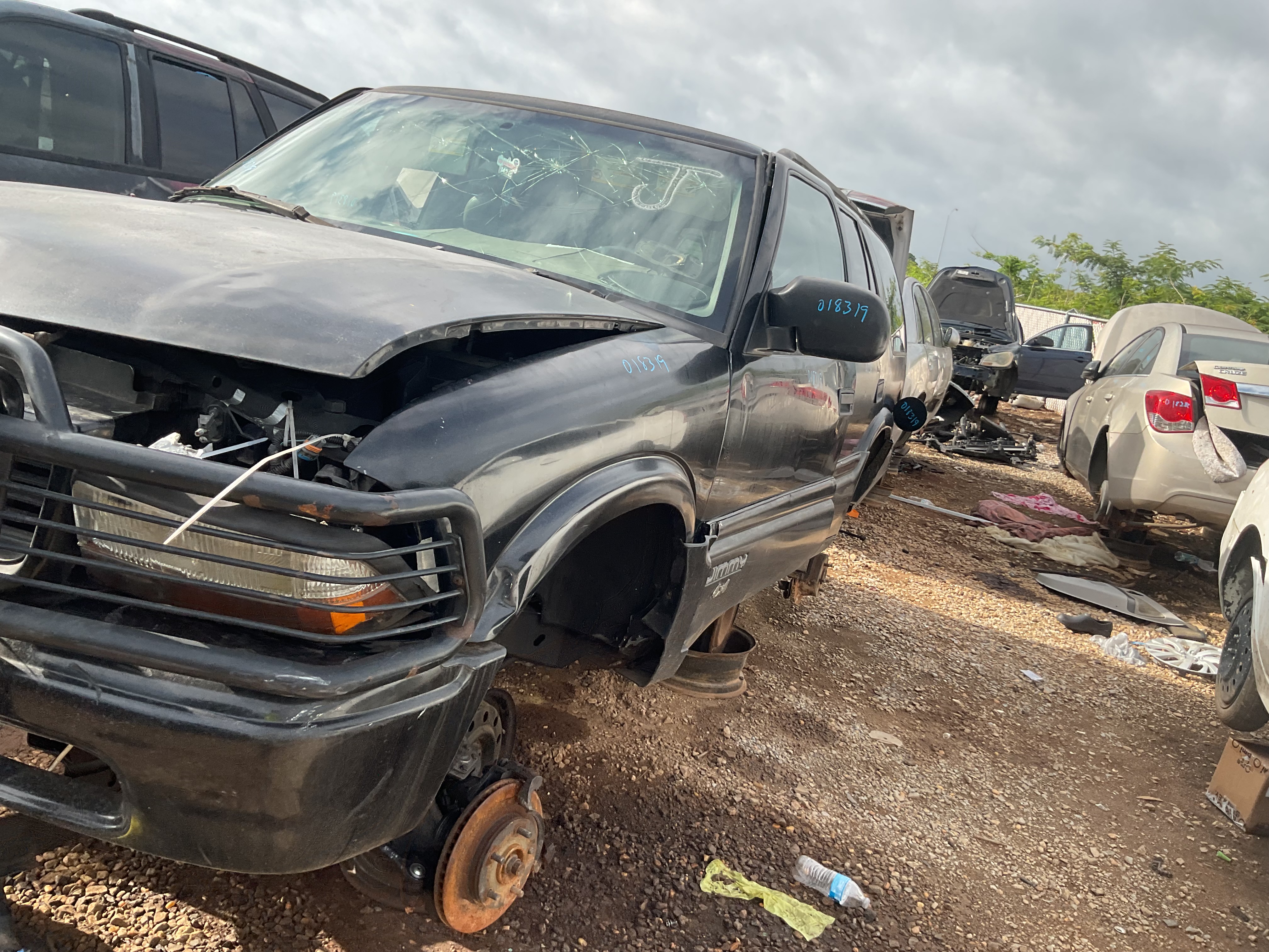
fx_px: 1063
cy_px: 476
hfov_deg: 61.7
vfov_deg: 48.2
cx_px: 634
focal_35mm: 29
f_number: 1.8
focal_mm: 3
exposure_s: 1/792
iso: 16
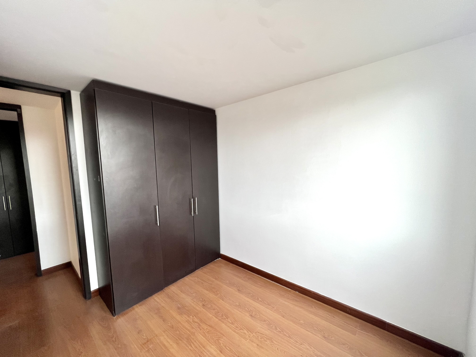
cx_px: 238
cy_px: 178
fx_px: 179
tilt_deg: -5.8
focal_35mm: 13
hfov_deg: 106.2
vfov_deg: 89.9
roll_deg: +1.3
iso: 64
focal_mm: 1.57
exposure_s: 1/99
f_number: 1.8
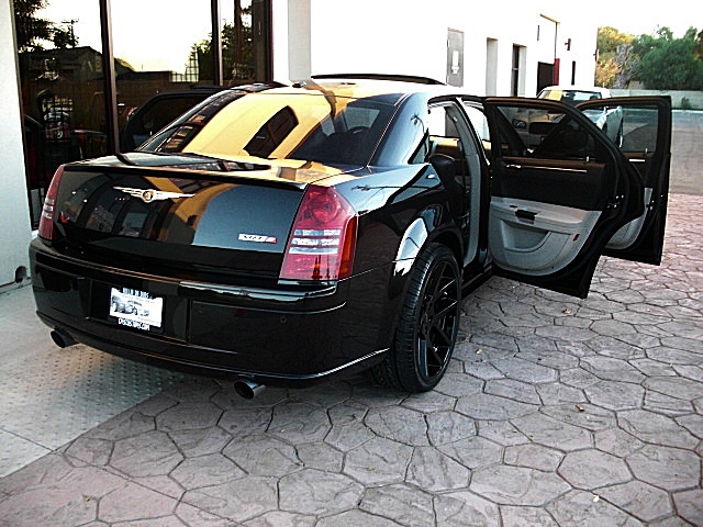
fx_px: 731
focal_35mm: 36
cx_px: 352
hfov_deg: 51.4
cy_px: 264
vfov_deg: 39.7
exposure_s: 1/80
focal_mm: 6.3
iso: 400
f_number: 2.8
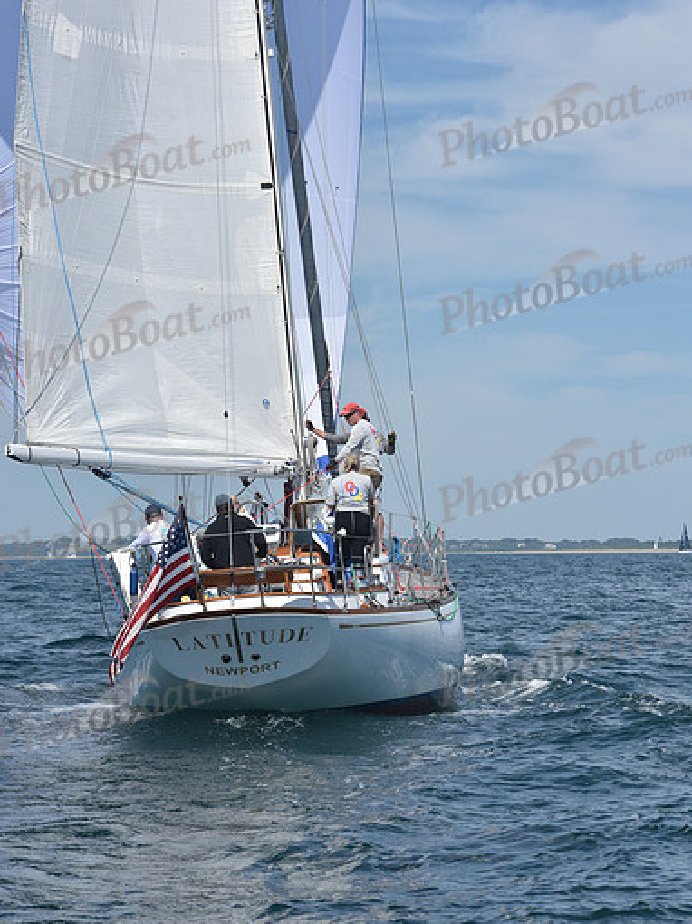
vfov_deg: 18.9
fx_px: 2774
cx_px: 345
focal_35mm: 104
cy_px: 408
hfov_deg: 14.2
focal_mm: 95
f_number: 11
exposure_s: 1/800
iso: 250
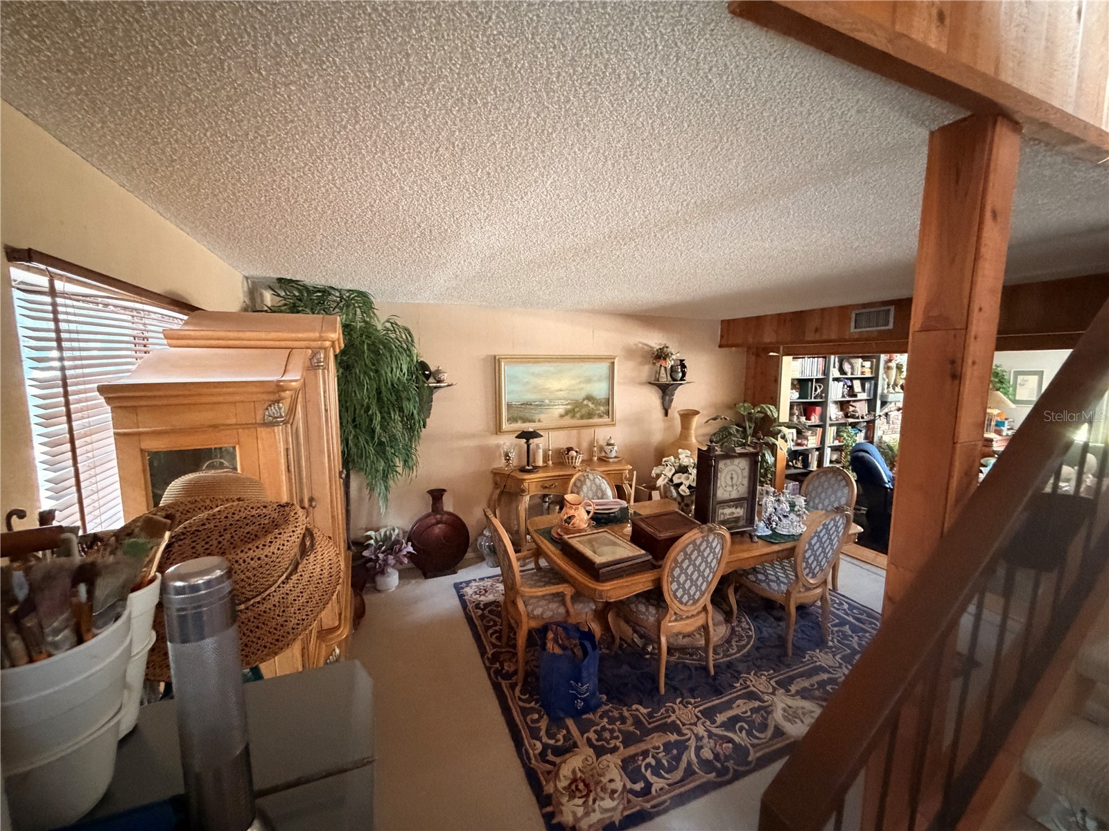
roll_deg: +1.4
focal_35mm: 14
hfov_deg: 102.1
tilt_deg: -7.4
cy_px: 416
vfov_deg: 85.7
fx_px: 449
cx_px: 554
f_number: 2.2
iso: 1250
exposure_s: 1/43
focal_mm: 2.22
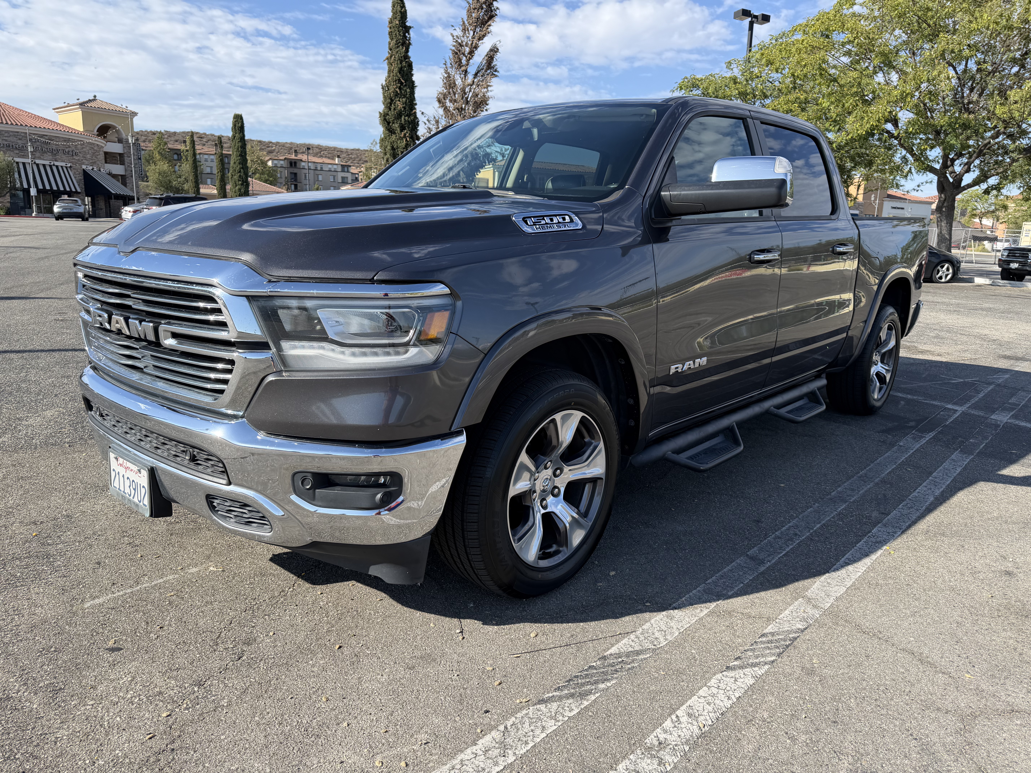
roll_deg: -1.0
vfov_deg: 56.8
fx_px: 715
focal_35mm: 24
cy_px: 386
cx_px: 516
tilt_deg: -11.6
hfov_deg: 71.6
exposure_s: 1/2299
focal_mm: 6.76
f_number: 1.78
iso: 80
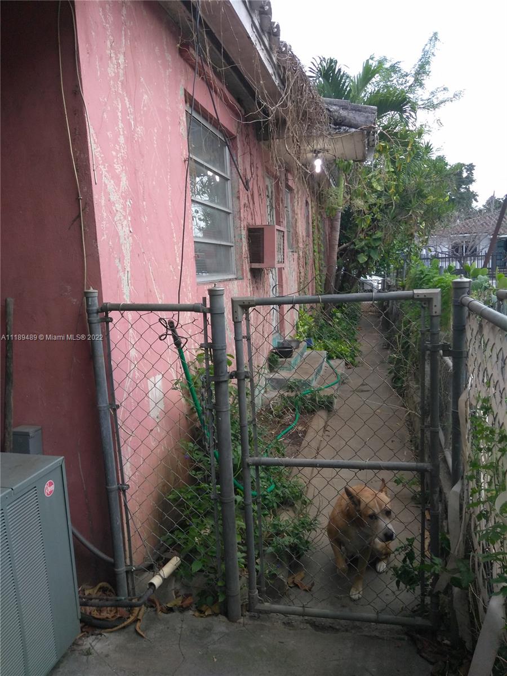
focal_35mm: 20
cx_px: 254
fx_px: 391
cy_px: 338
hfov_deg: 66.0
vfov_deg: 81.7
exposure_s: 1/120
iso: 139
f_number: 2.2
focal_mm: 3.46
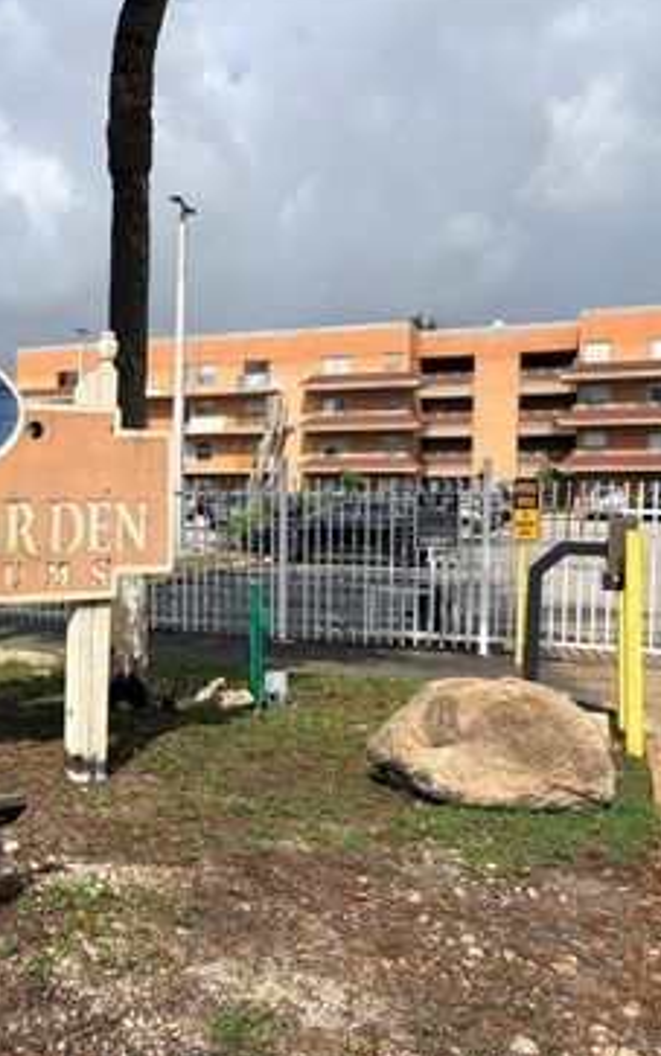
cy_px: 525
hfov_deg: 31.1
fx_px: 1095
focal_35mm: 38
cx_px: 0
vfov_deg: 51.5
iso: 50
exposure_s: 1/4950
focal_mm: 5.96
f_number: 1.6
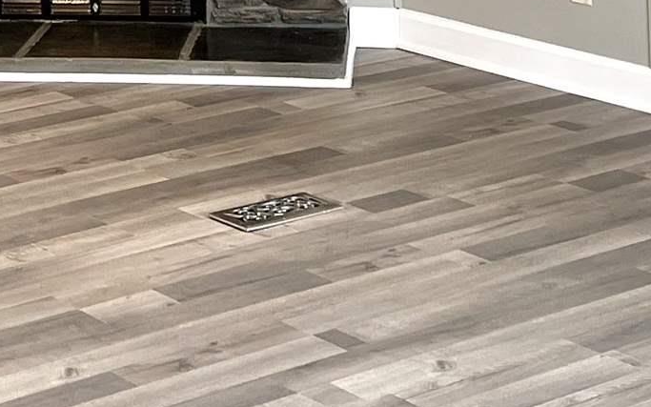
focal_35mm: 124
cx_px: 103
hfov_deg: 16.7
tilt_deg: -1.1
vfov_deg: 9.7
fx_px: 2200
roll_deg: +1.3
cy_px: -473
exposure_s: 1/120
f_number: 1.5
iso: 80
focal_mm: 5.7
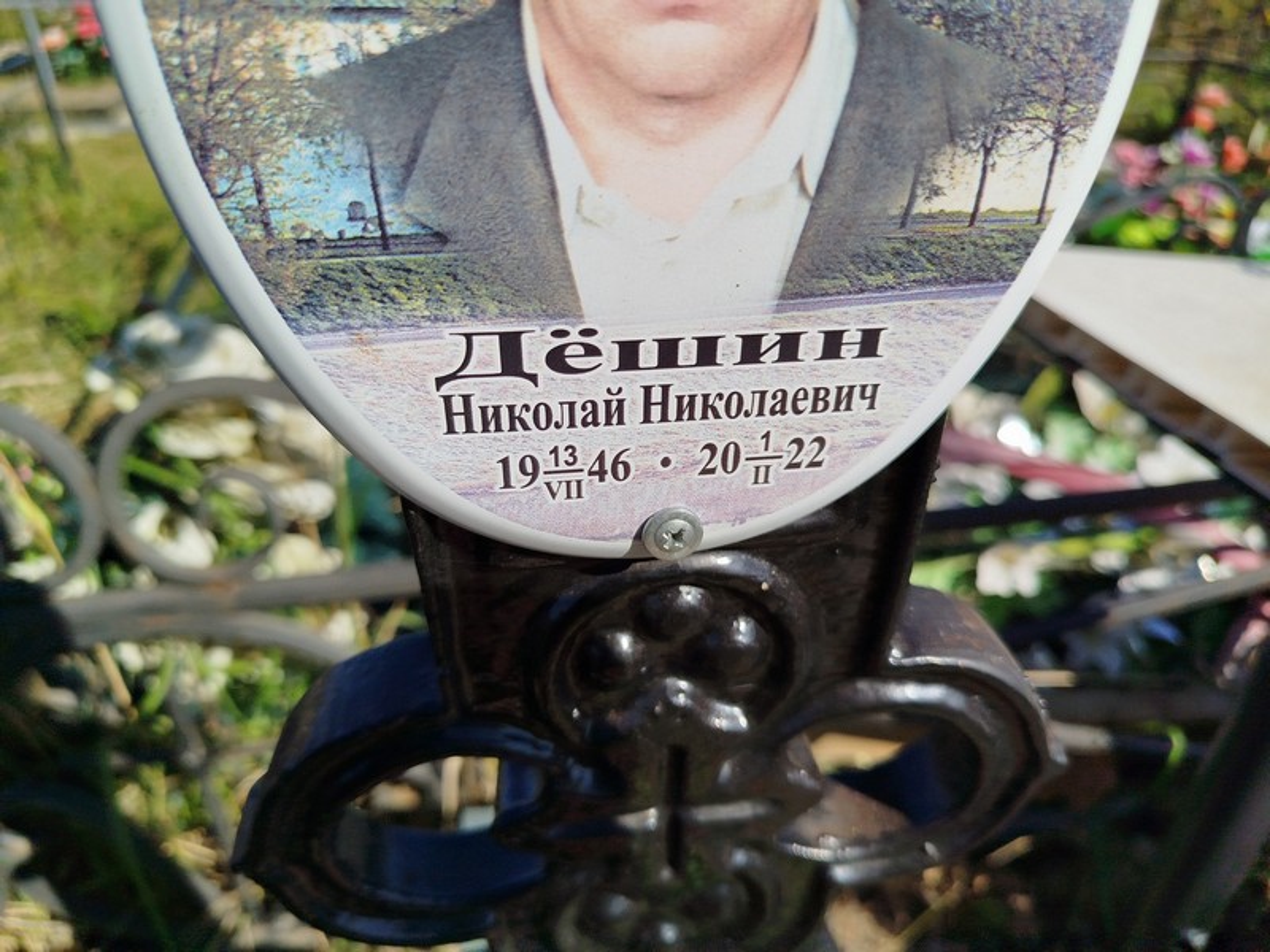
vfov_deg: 56.8
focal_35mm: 24
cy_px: 476
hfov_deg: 71.6
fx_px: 881
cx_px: 635
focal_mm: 5.31
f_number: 1.7
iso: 50
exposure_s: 1/1632
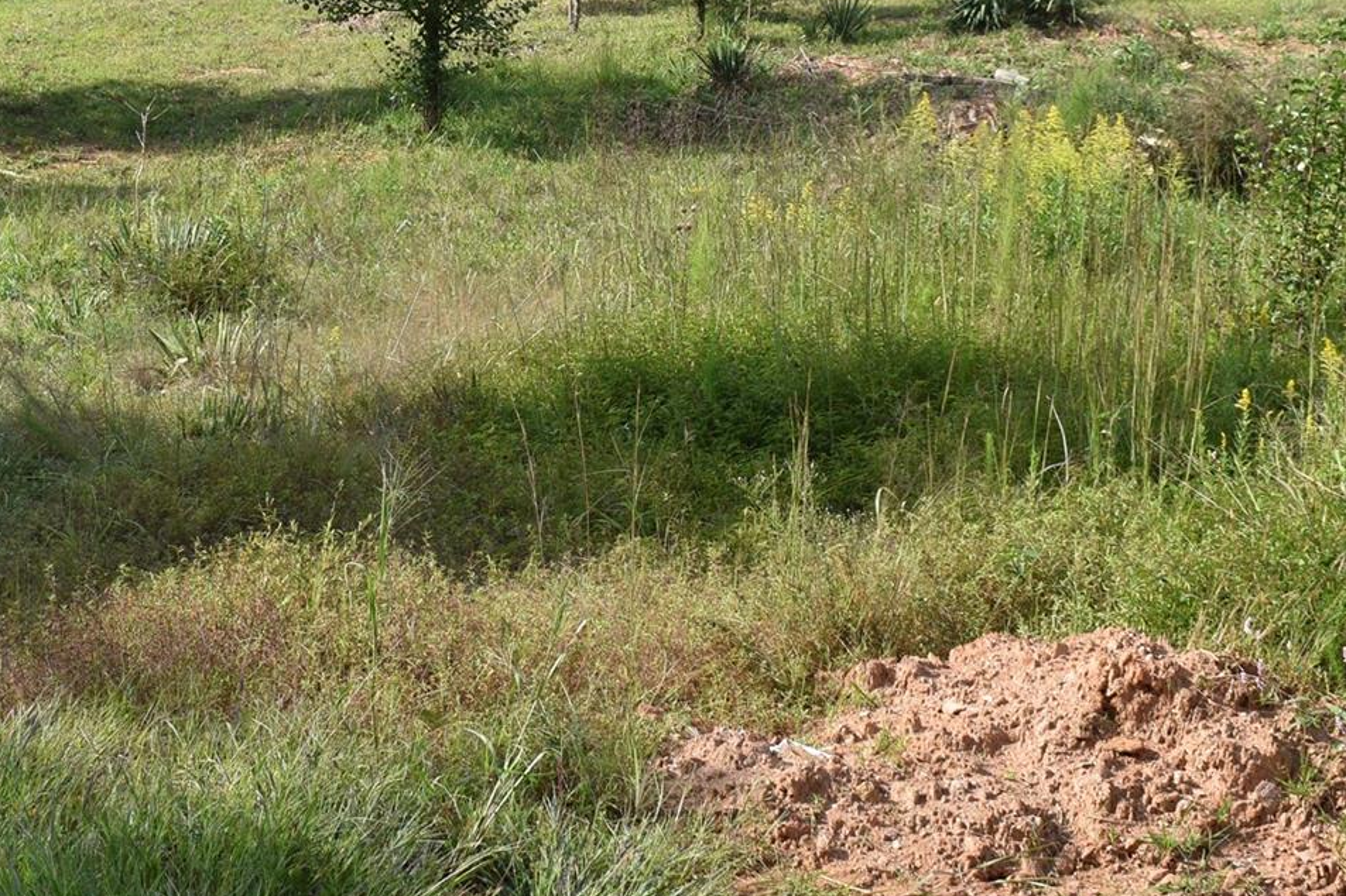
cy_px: 252
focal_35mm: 87
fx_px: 3255
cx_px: 376
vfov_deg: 15.6
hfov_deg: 23.2
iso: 200
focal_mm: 27
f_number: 9
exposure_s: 1/320
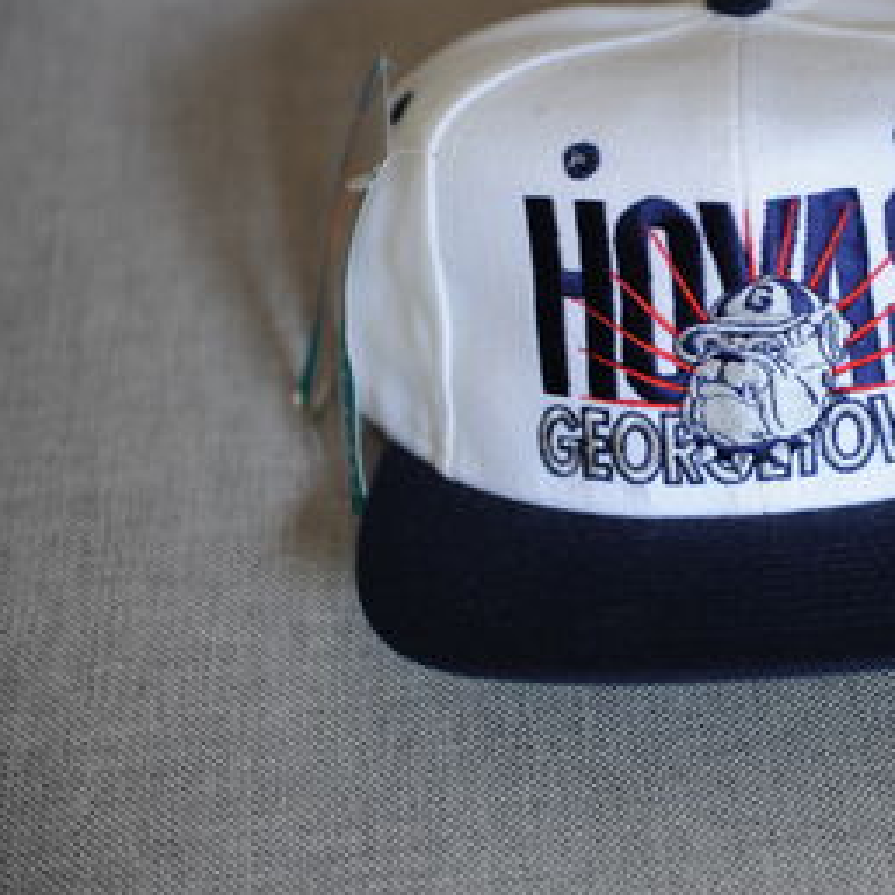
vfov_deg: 15.7
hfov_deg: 15.6
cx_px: 763
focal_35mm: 111
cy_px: 374
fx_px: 3247
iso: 200
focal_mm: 70
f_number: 2.8
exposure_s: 1/13
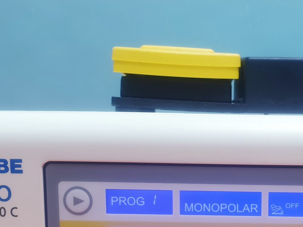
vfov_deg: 21.3
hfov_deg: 28.0
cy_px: 218
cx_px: 268
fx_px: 587
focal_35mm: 67
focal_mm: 4.3
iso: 80
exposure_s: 1/50
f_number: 2.4
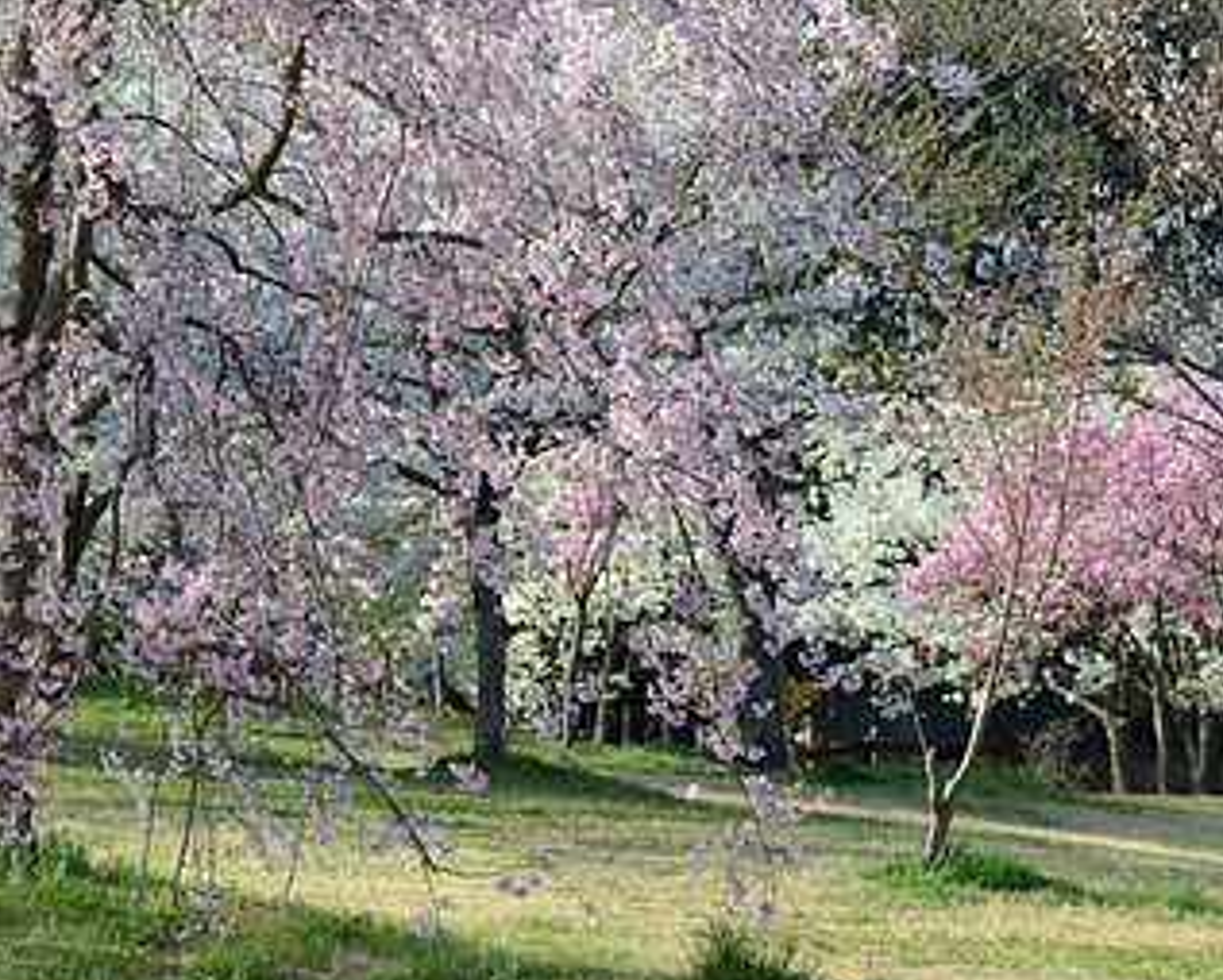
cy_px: 388
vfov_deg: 7.6
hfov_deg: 9.5
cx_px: 737
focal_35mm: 204
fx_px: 7389
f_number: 8
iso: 100
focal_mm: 90
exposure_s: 1/160
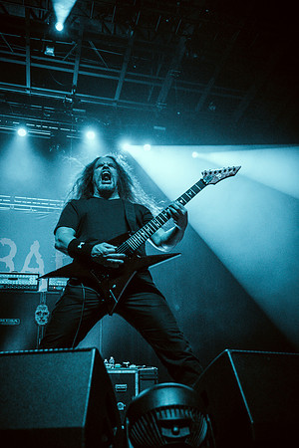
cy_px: 224
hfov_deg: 38.9
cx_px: 150
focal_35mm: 34
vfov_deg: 55.8
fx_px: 424
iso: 1600
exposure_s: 1/200
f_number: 4
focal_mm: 34
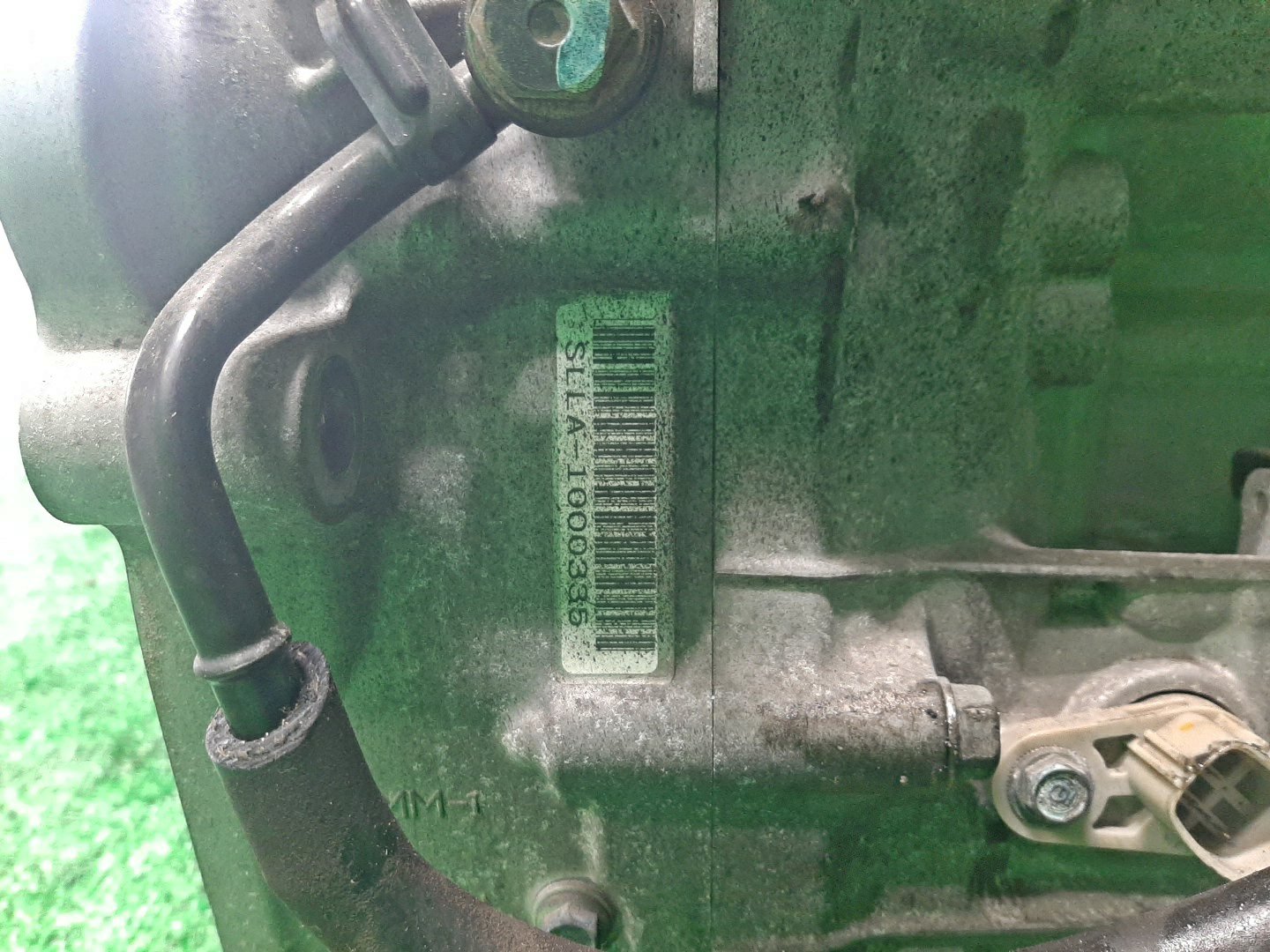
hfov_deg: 67.3
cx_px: 635
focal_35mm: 26
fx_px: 954
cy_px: 476
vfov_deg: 53.1
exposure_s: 1/25
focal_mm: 3.93
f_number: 1.7
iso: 267
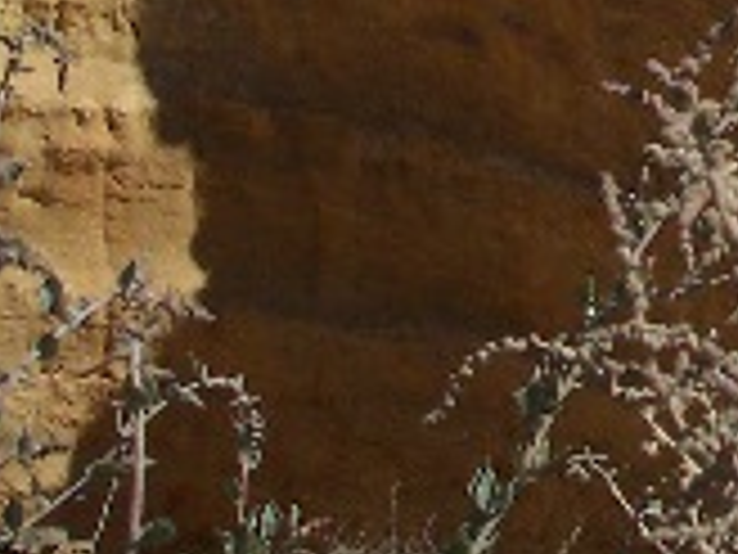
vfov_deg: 7.6
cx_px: 1472
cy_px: -676
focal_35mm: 185
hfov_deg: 9.9
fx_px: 3944
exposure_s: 1/1000
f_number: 4.8
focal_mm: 8
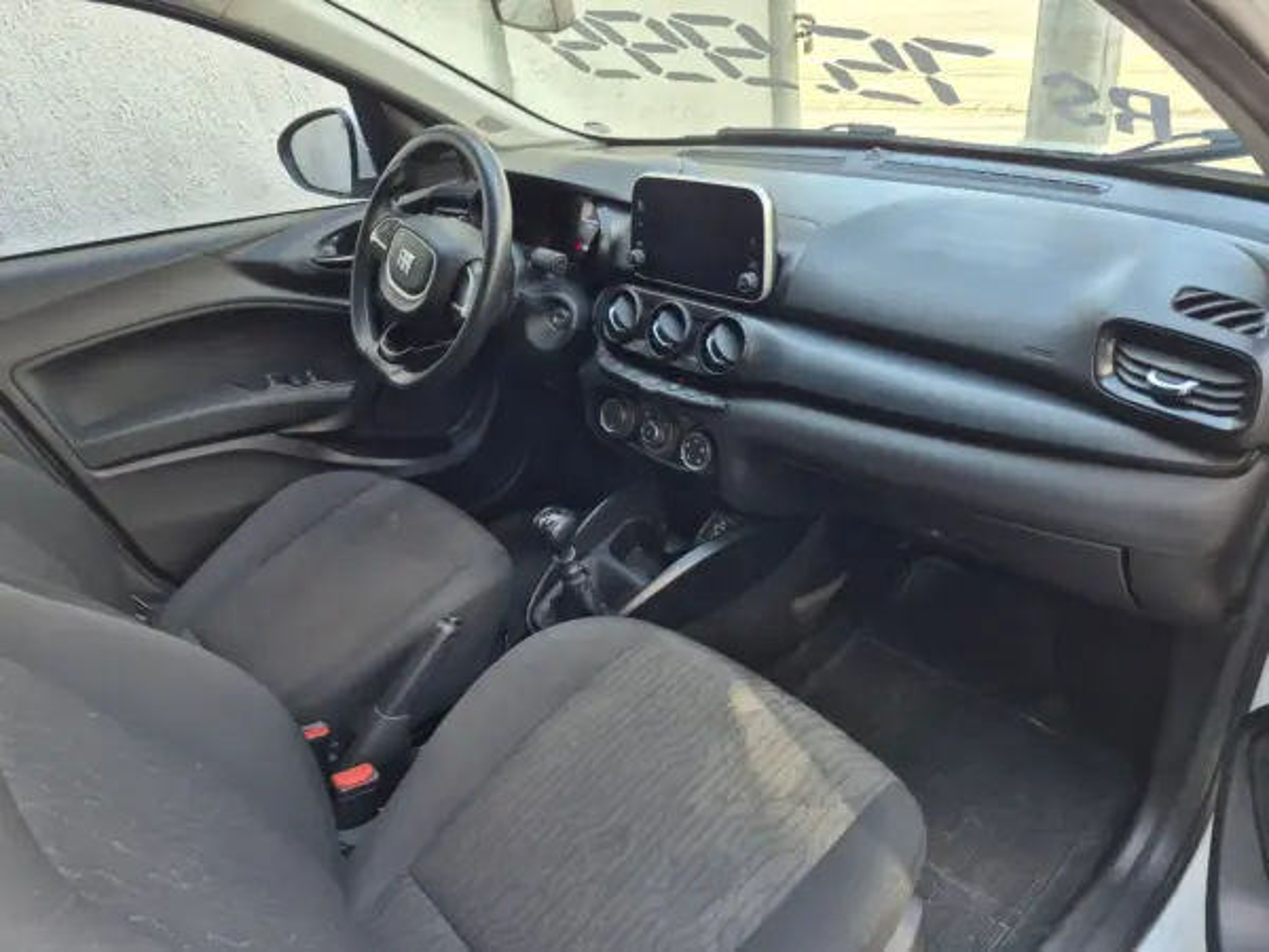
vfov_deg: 58.9
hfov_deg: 73.9
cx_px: 634
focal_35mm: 23
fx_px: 843
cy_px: 476
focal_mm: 5.4
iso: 80
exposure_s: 1/180
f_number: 1.8
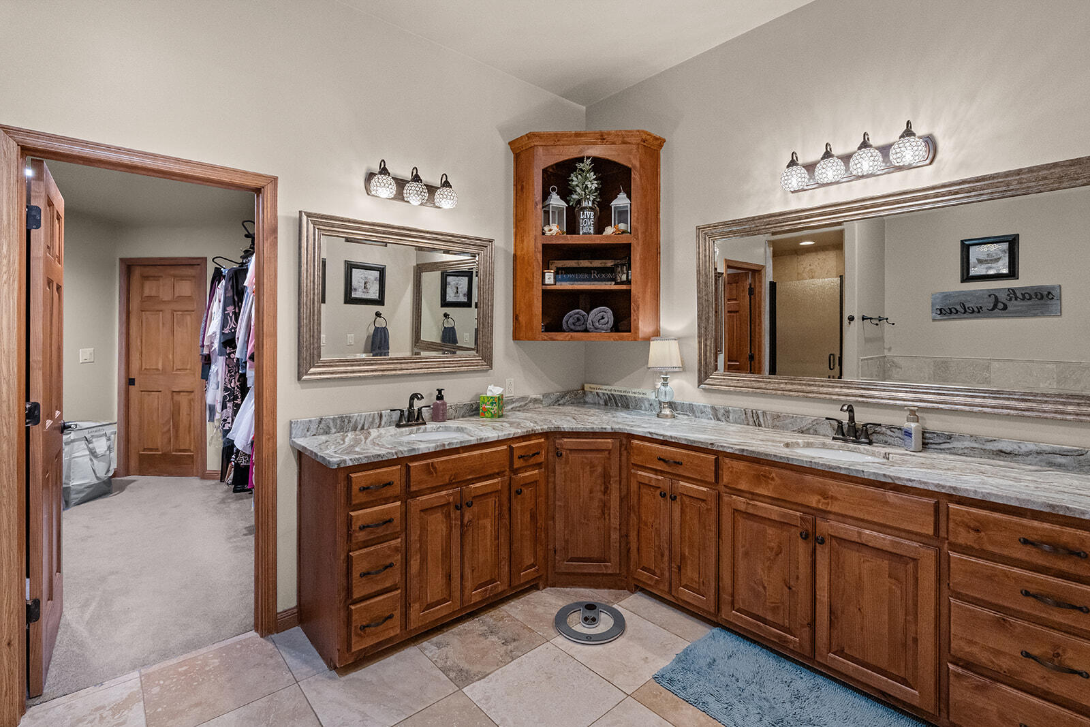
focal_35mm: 16
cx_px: 545
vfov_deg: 73.8
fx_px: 484
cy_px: 364
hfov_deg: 96.7
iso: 2000
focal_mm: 16
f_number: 8
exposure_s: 1/50
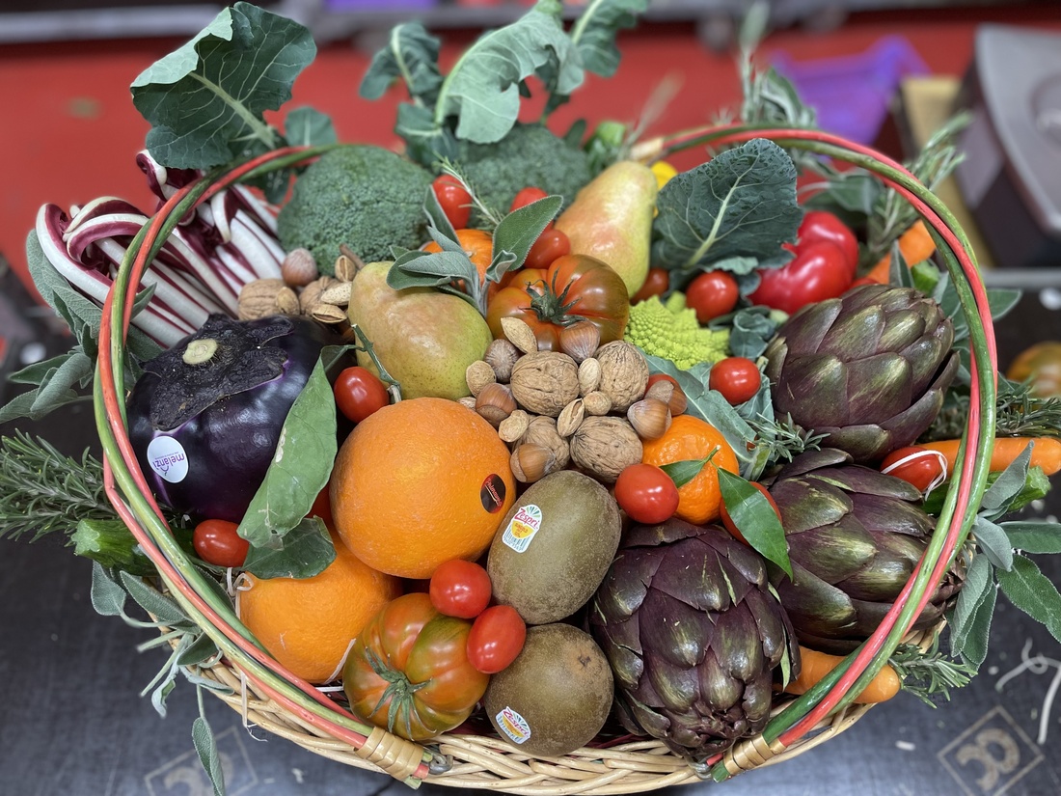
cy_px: 398
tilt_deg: -57.7
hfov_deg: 67.3
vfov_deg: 53.1
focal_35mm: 26
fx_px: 797
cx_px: 530
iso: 160
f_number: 1.6
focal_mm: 4.2
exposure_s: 1/50
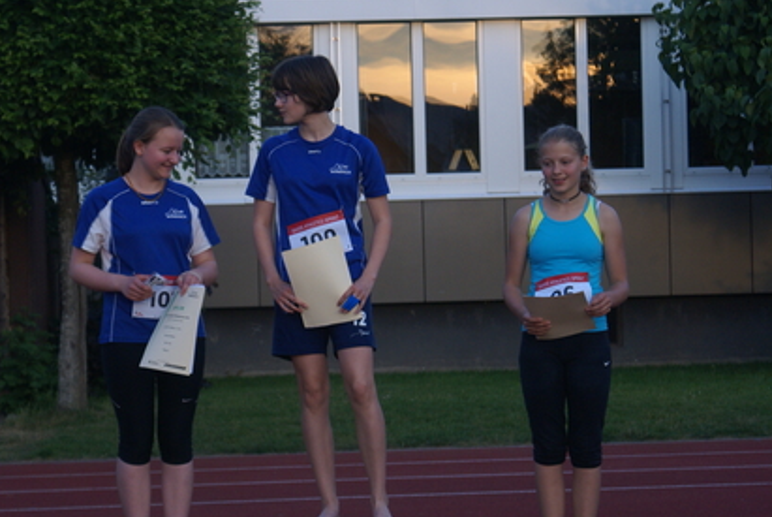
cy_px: 193
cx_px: 359
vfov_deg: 10.0
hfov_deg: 14.8
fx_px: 2962
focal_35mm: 138
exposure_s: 1/250
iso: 500
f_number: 5.6
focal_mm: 70
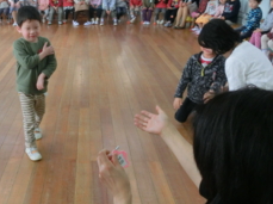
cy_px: 88
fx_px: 331
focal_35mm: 42
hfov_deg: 42.9
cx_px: 56
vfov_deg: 34.2
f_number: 3
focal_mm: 4.24
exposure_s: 1/125
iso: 250
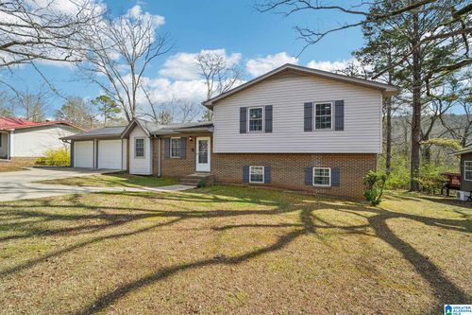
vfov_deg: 85.4
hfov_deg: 108.3
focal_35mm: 13
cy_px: 158
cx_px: 236
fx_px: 170
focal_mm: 13
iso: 400
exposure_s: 1/640
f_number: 8
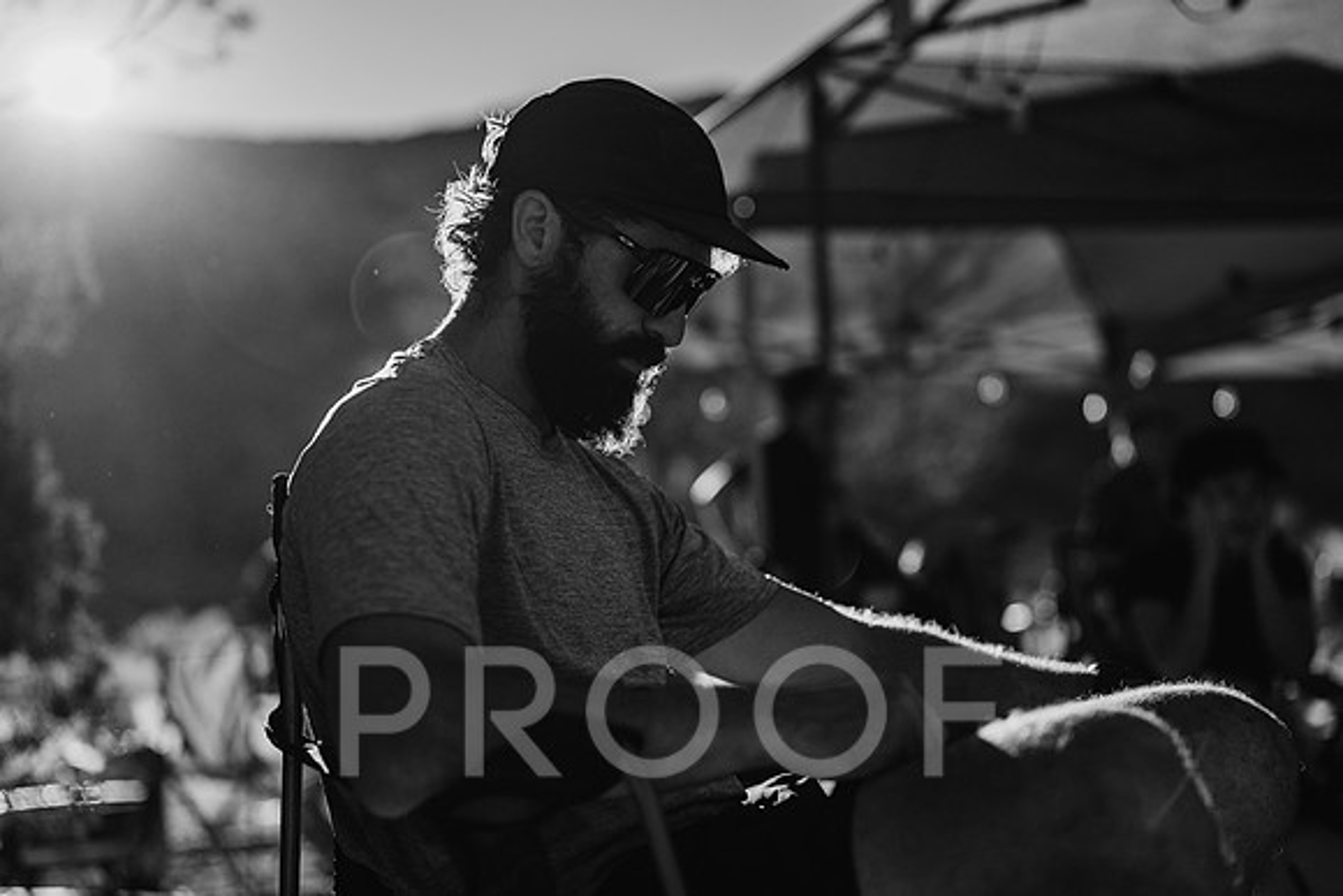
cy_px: 447
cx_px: 647
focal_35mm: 53
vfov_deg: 25.4
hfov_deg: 37.4
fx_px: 1985
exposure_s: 1/8000
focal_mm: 50
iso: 100
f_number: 1.8
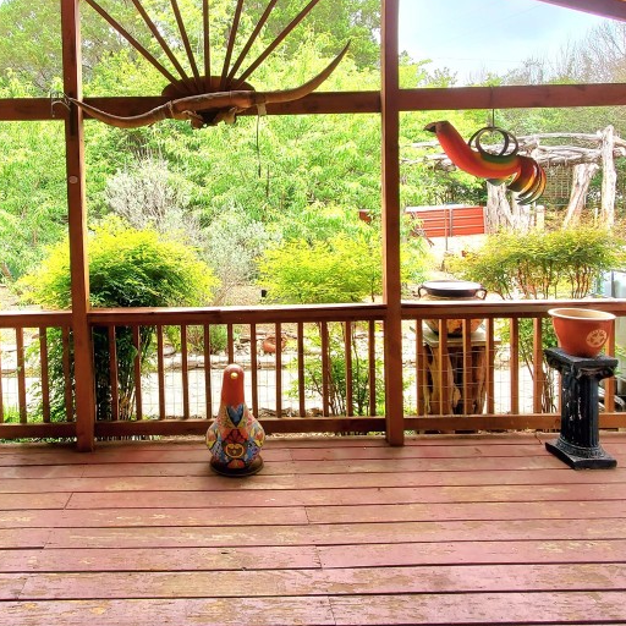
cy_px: 224
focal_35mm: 23
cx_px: 216
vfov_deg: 66.0
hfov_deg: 65.7
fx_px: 471
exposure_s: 1/175
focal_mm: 1.8
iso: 50
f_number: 2.2
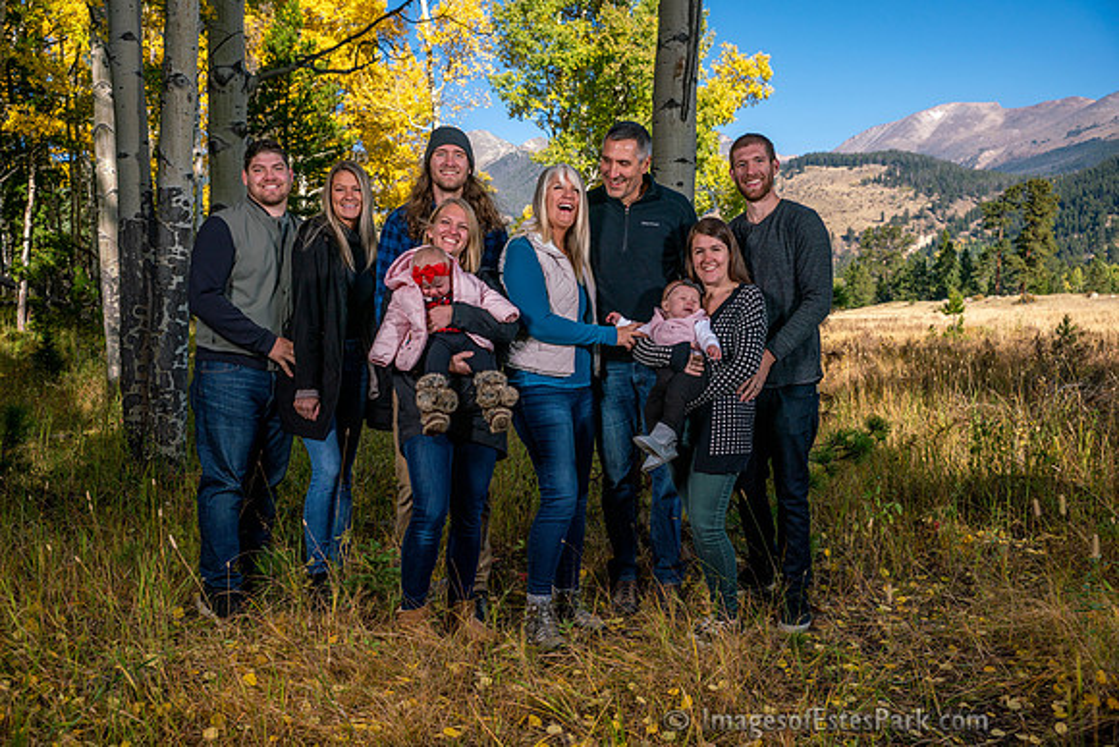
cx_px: 560
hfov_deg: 54.4
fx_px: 1088
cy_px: 374
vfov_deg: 37.9
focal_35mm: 35
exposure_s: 1/1000
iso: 160
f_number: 5
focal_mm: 35
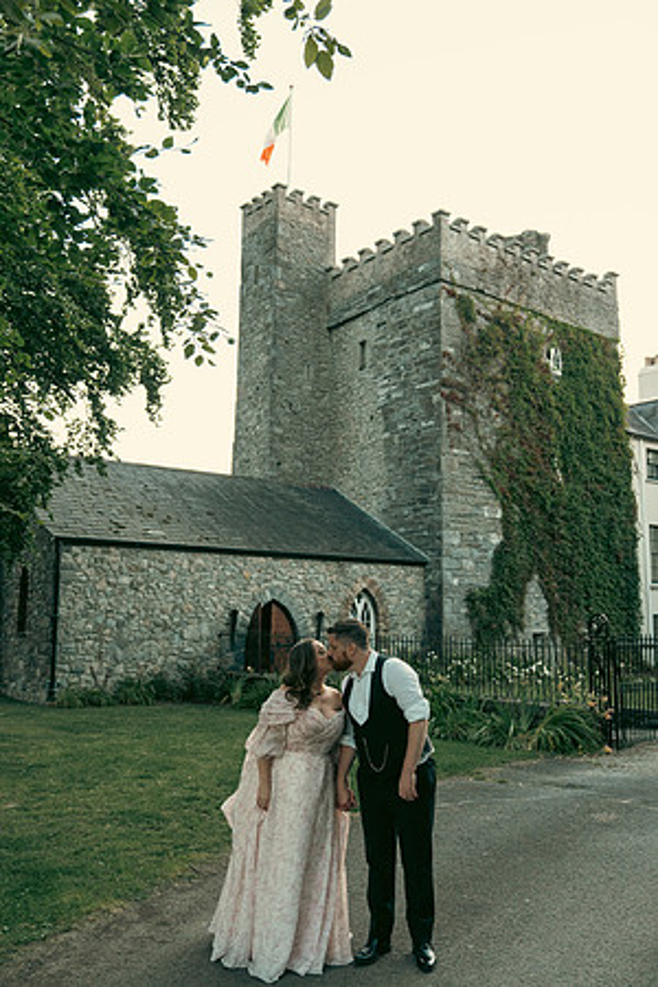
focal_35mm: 33
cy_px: 494
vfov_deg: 57.2
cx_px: 329
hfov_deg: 40.0
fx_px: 905
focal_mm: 33
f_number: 3.5
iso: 1000
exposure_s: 1/200
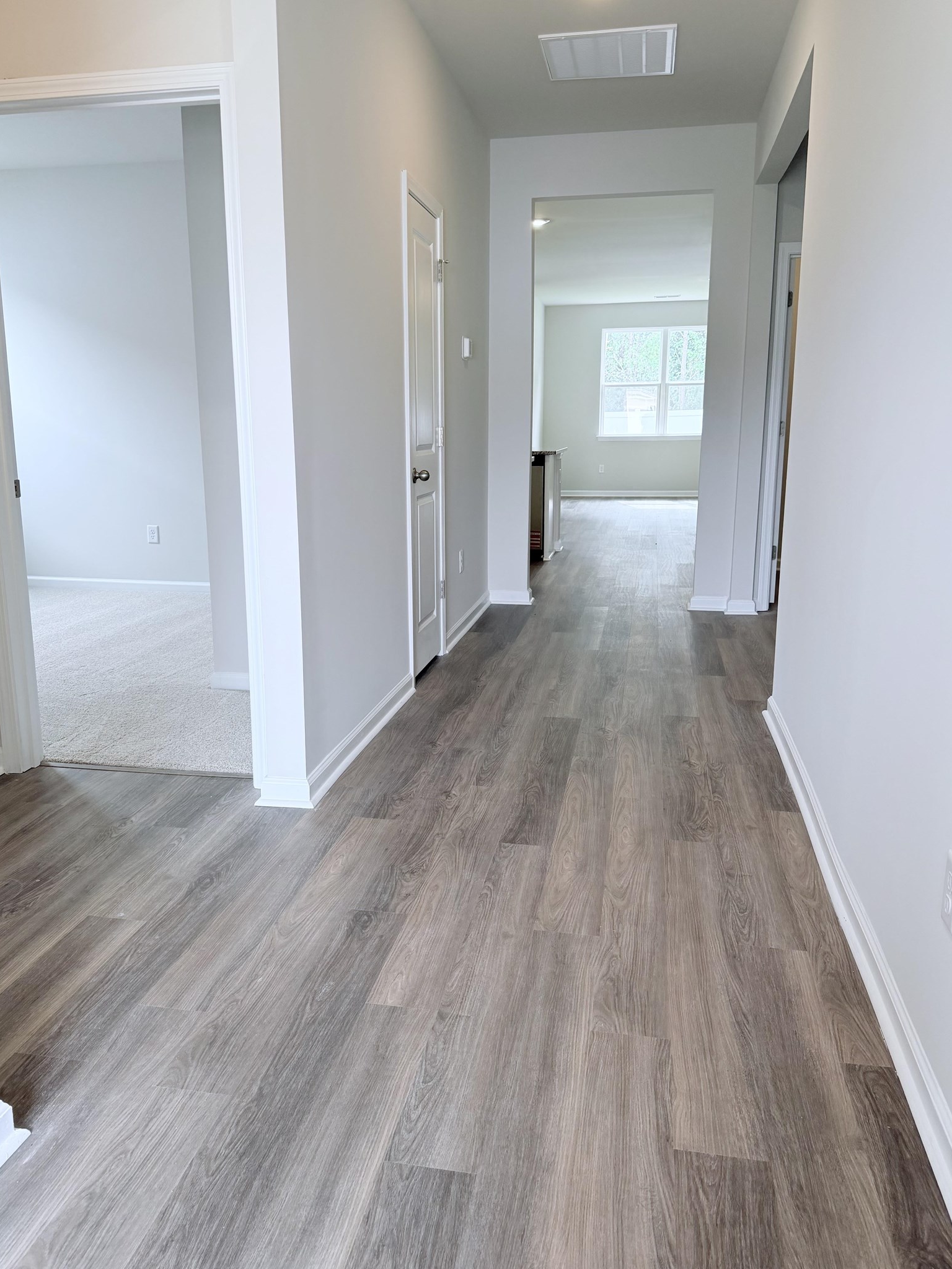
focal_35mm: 27
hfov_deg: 51.3
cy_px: 634
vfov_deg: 65.3
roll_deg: +0.3
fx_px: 990
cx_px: 444
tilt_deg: -11.7
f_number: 1.78
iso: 160
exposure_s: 1/220
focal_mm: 6.76
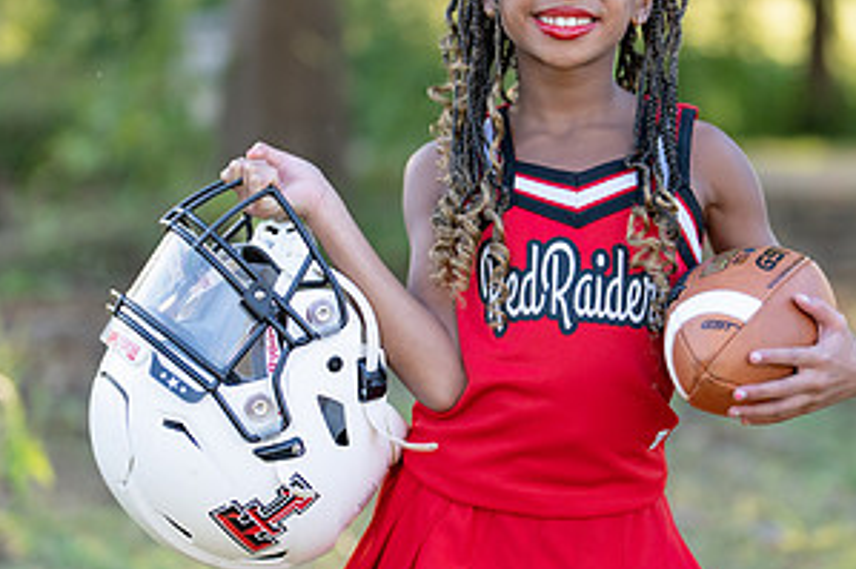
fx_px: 2471
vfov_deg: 13.1
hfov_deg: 19.6
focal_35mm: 104
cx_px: 570
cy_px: 243
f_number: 1.2
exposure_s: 1/800
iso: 100
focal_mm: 50
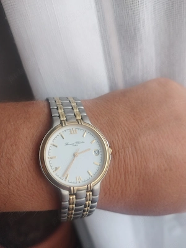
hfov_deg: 53.1
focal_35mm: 26
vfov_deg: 67.3
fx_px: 186
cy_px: 124
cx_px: 93
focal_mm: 6.24
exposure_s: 1/100
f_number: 1.8
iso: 475
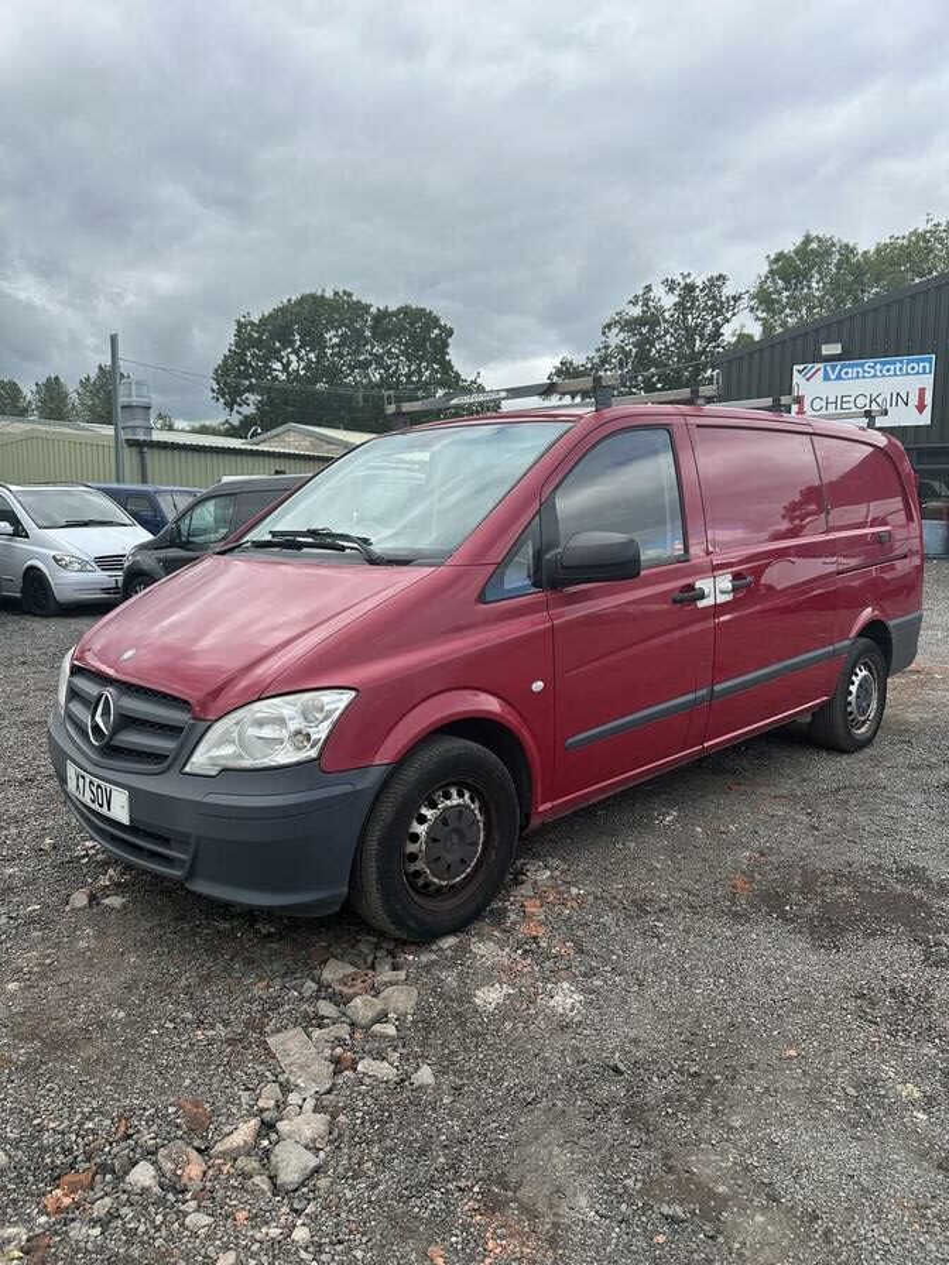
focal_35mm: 24
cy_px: 632
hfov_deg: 56.8
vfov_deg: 71.6
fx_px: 877
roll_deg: +0.3
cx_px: 474
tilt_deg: -8.7
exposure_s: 1/2203
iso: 80
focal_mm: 6.86
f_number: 1.78
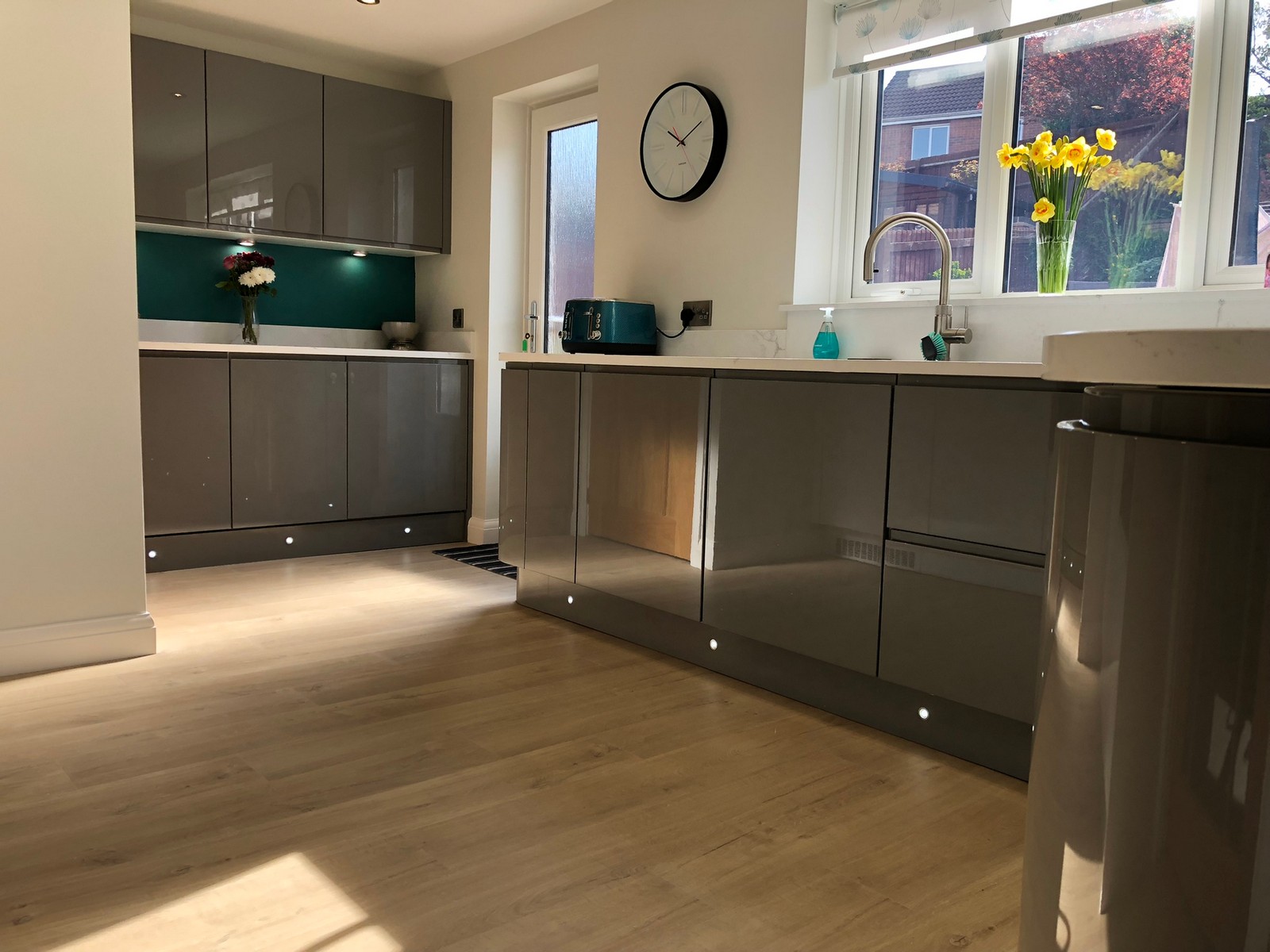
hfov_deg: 63.4
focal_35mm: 28
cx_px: 635
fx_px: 1027
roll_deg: -1.8
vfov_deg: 49.7
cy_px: 476
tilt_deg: -5.4
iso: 20
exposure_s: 1/156
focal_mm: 4
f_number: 1.8
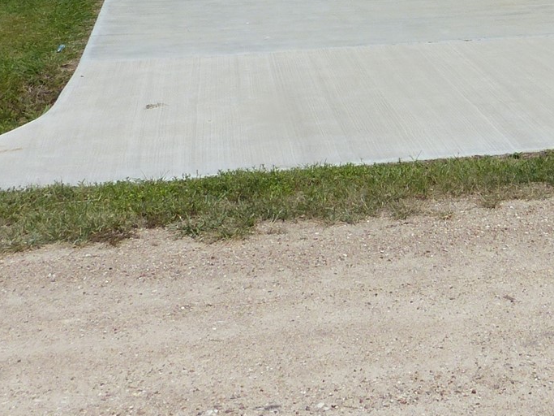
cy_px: -162
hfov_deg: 25.1
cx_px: 516
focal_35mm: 75
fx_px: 1200
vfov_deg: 18.0
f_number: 5
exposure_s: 1/1300
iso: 100
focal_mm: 4.5
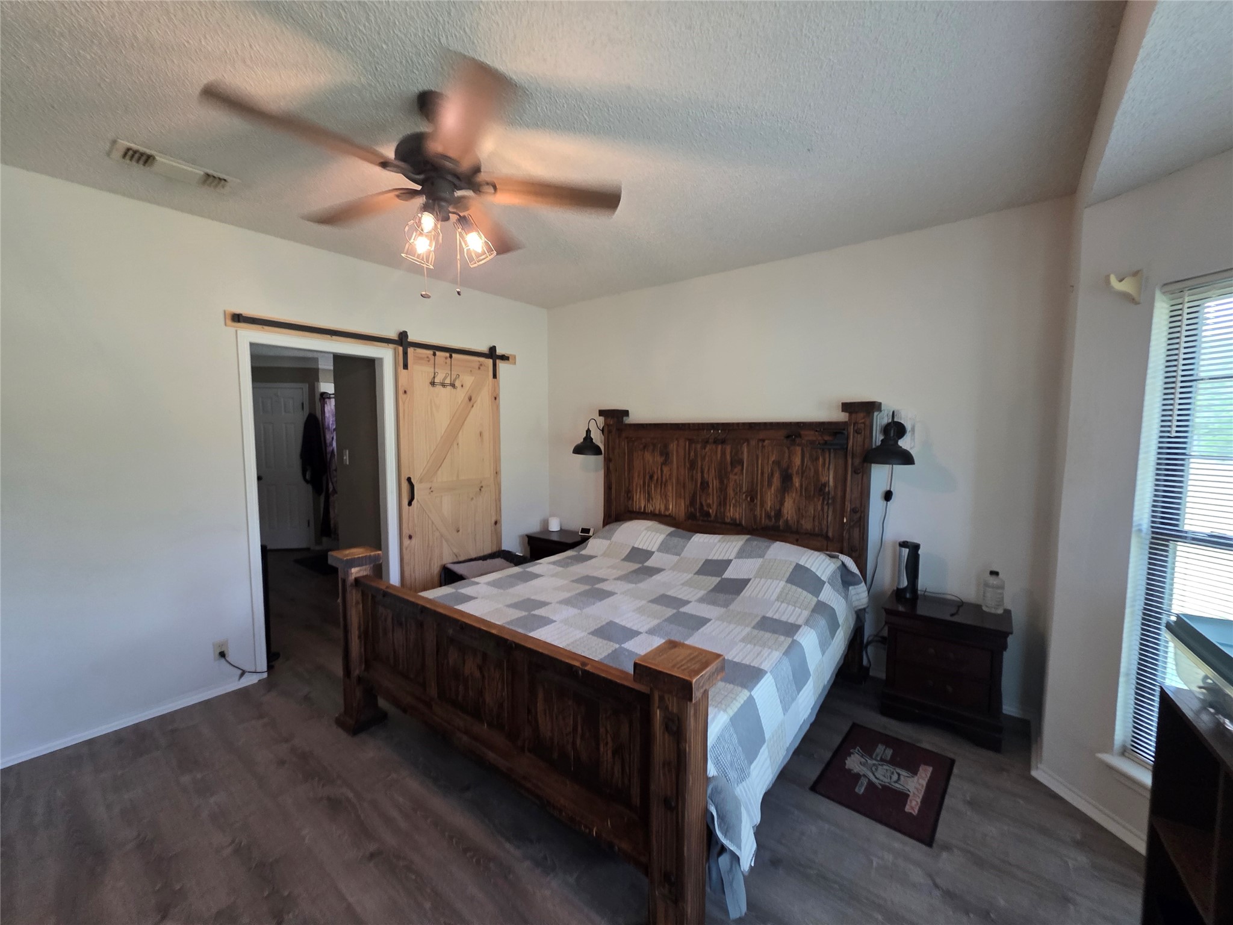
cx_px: 616
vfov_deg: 89.9
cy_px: 462
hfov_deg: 106.2
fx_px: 463
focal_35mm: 13
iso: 250
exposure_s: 1/60
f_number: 1.9
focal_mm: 2.2
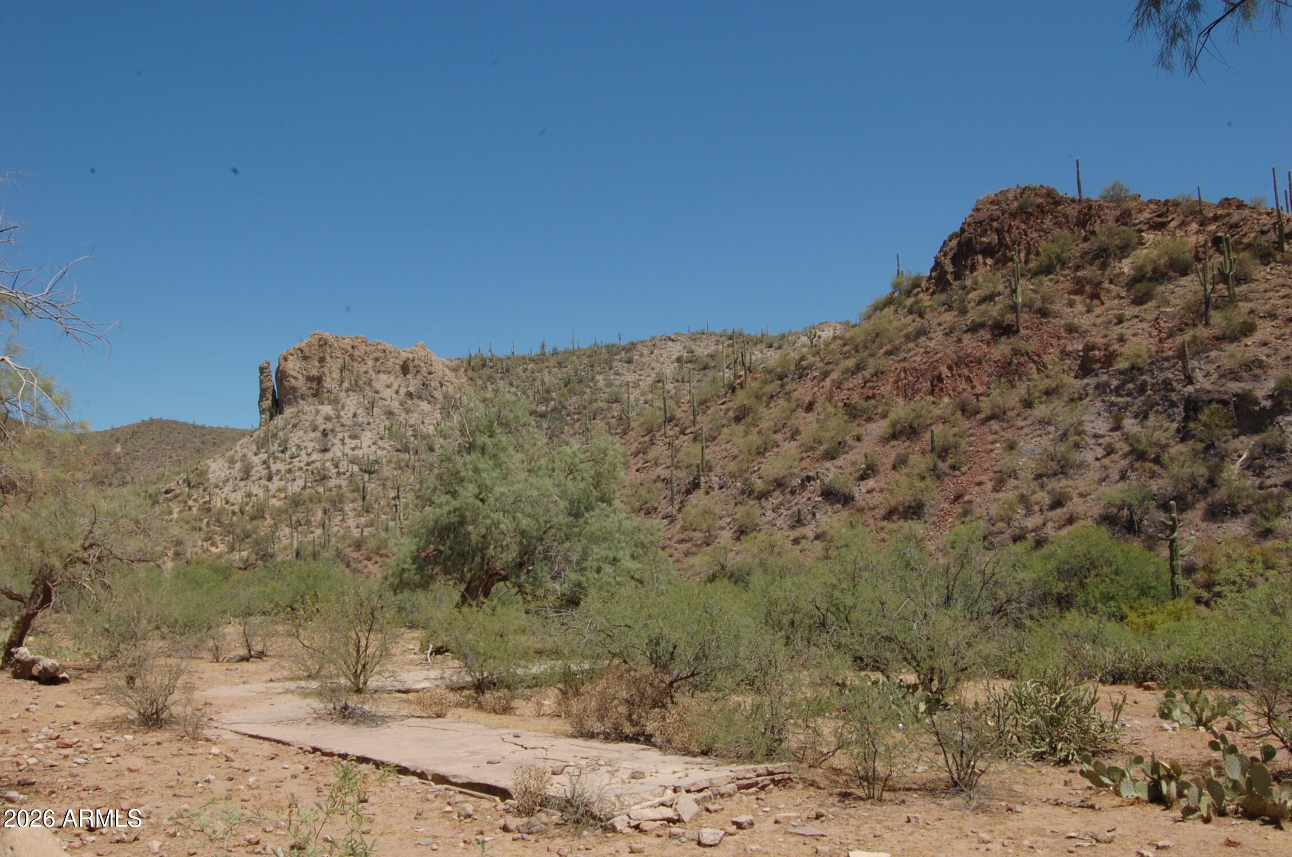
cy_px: 428
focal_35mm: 30
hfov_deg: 62.0
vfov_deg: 43.5
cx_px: 646
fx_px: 1075
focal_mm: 20
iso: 200
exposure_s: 1/80
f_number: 18
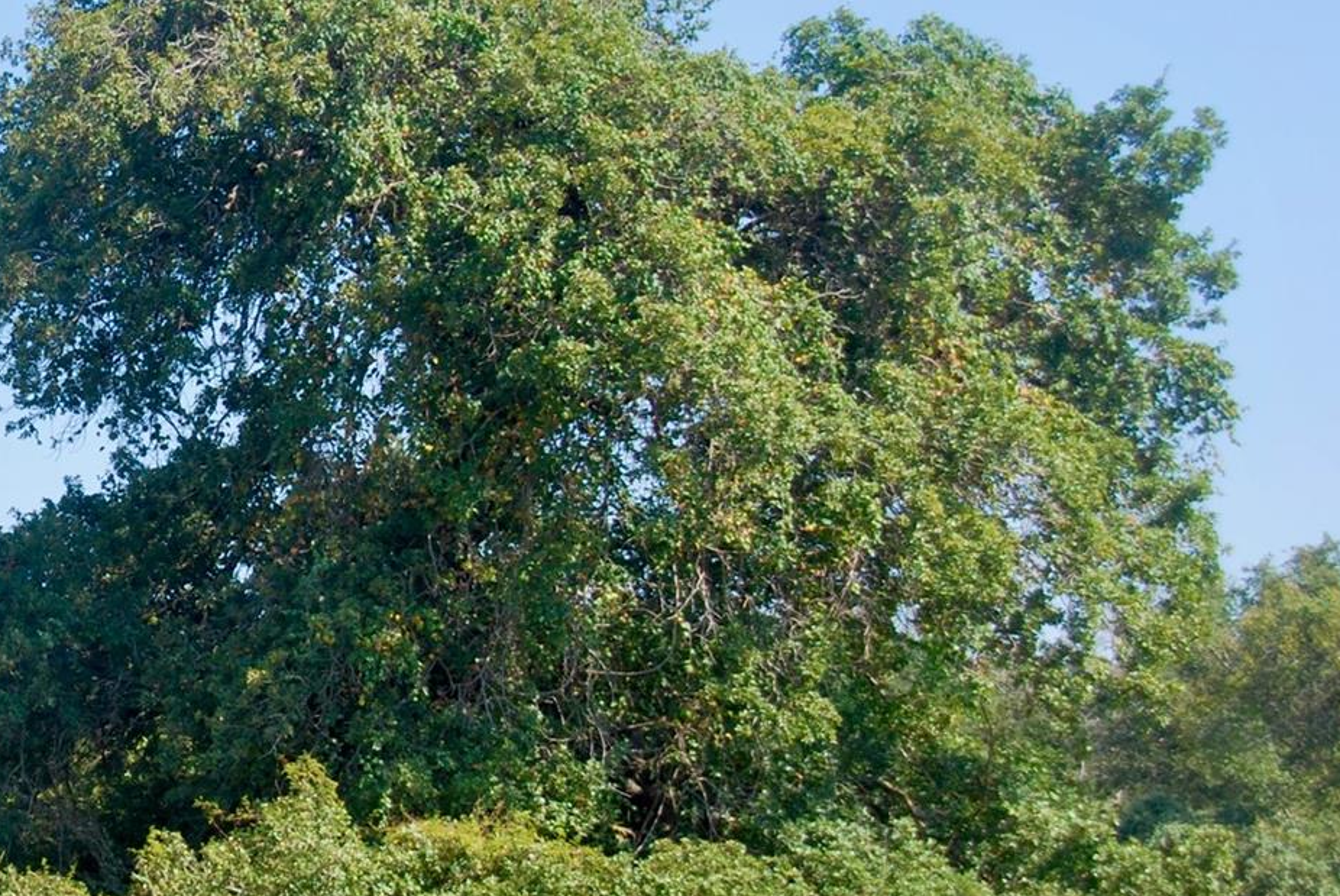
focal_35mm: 146
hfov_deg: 13.8
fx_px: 5439
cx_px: -61
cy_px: 481
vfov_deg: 9.4
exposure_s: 1/200
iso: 100
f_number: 6.3
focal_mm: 44
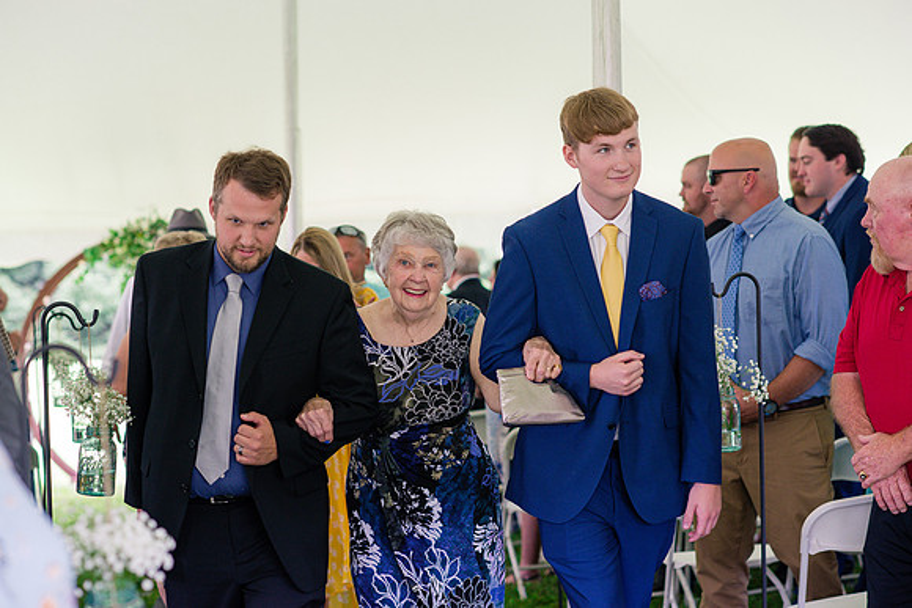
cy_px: 304
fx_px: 2154
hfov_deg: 23.9
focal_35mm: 85
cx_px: 456
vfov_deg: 16.1
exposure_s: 1/200
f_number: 3.2
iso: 500
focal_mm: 85
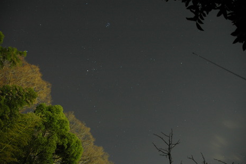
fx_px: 191
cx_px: 122
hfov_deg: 65.5
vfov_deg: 46.4
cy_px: 84
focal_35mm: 28
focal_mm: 18
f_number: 3.5
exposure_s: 30
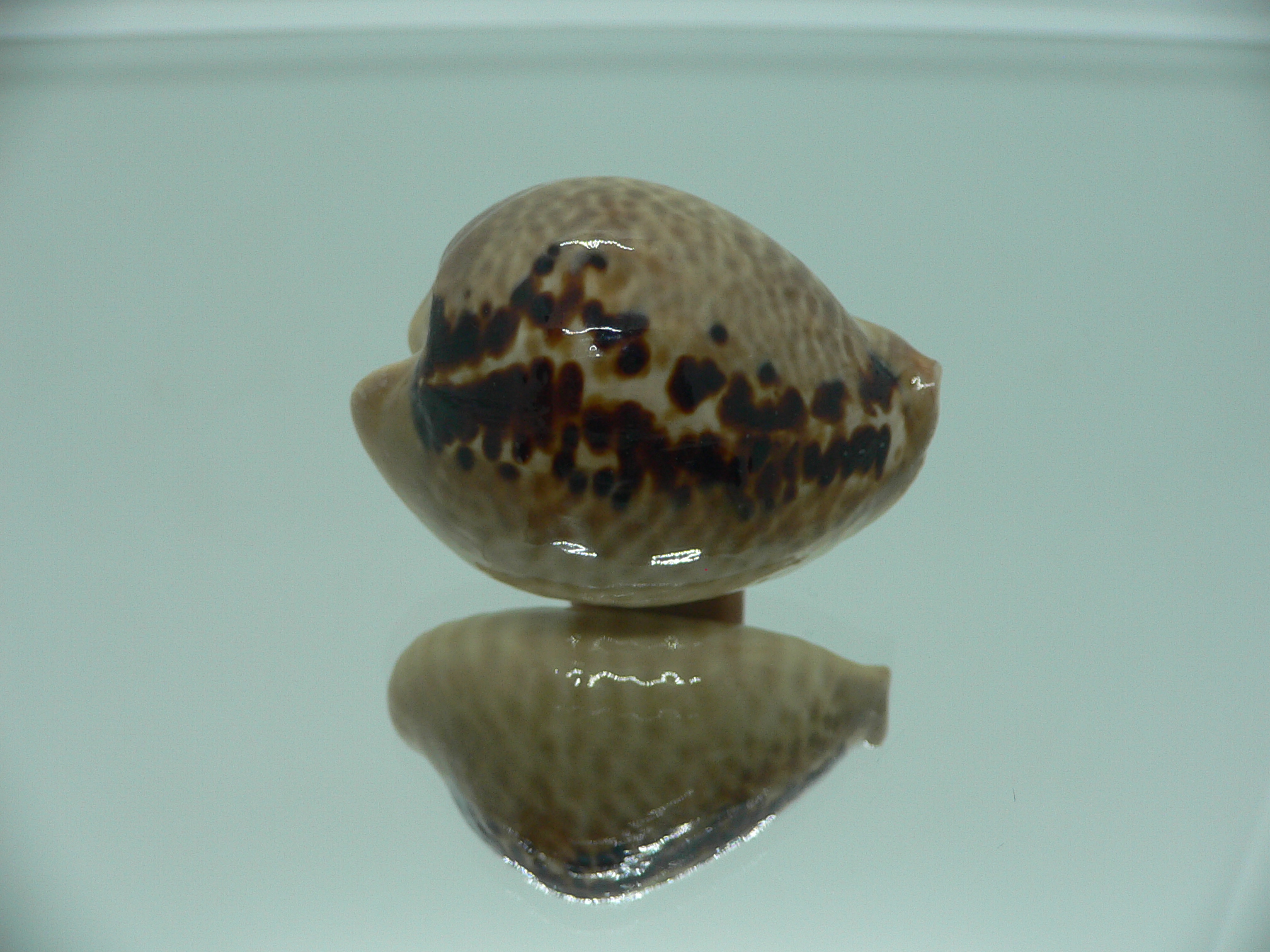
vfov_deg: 40.7
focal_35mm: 35
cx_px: 635
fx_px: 1284
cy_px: 476
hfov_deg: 52.6
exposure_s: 1/60
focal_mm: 4.6
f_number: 2.8
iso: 80
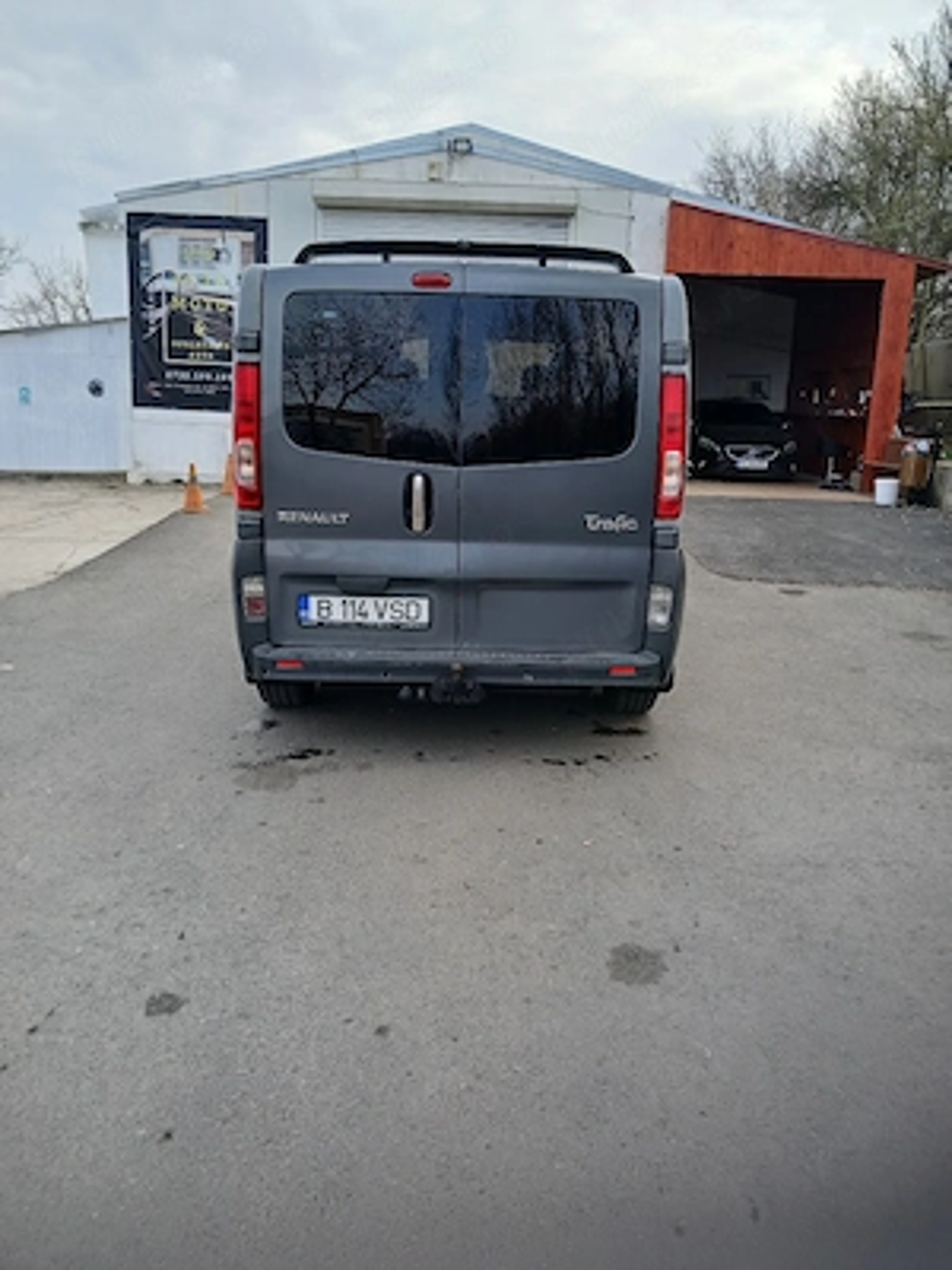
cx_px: 476
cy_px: 635
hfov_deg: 53.1
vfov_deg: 67.3
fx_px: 953
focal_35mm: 26
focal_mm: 3.98
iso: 20
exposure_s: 1/128
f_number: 1.8
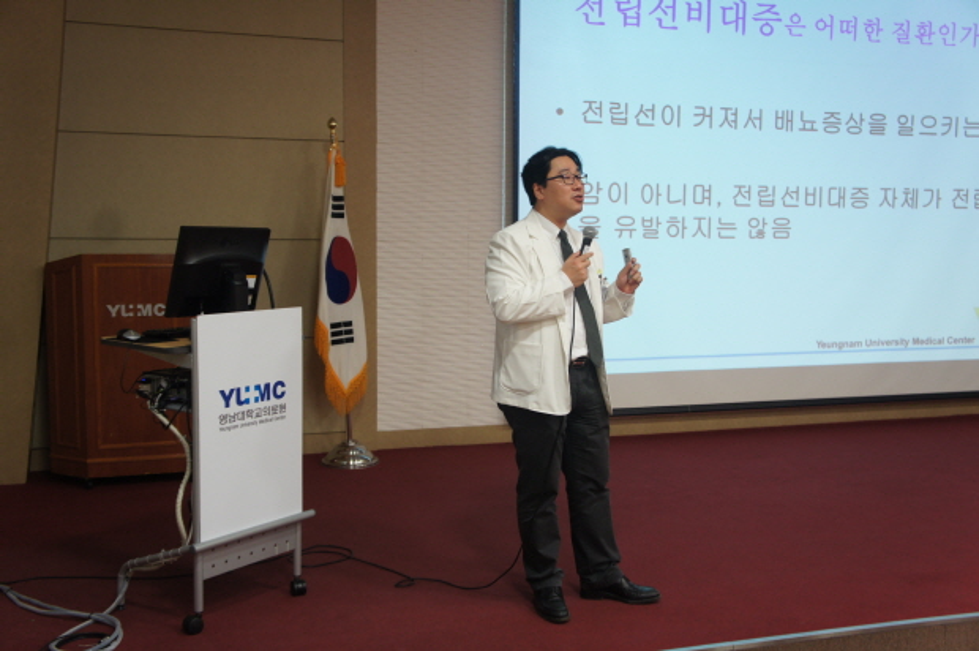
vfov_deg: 35.4
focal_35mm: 38
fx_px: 1019
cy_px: 326
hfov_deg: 51.3
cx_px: 490
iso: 400
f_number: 4
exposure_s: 1/15
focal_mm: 25
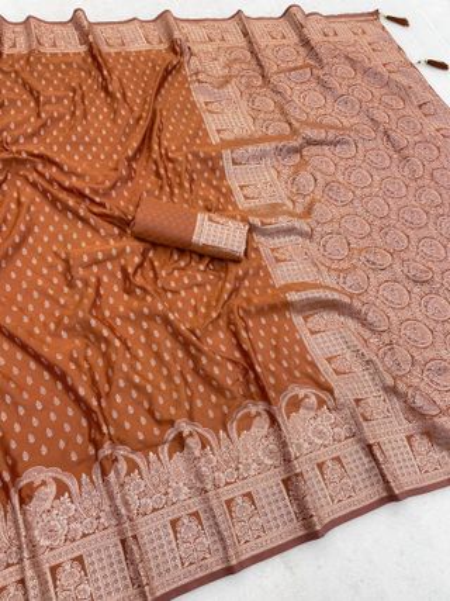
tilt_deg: -61.1
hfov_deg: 53.0
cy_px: 300
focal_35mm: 26
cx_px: 225
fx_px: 451
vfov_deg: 67.3
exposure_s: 1/100
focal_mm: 4.2
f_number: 1.6
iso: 100
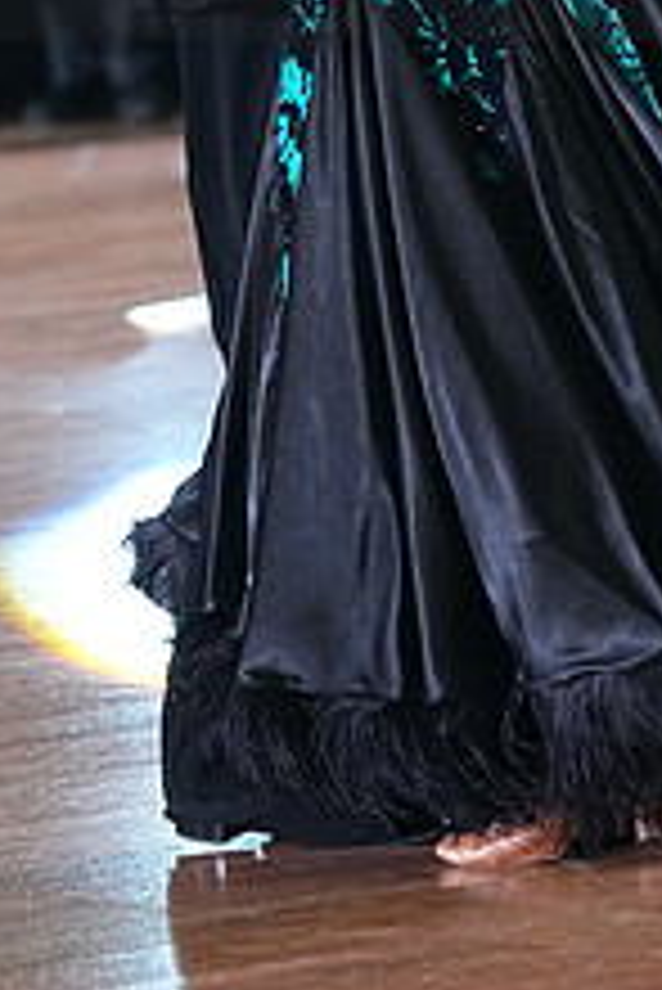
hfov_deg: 3.6
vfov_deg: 5.4
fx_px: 10547
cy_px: -108
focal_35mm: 383
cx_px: 466
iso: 6400
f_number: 4.5
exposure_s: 1/400
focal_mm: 145
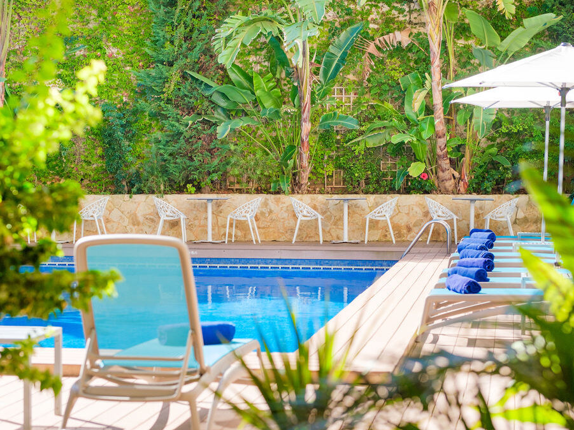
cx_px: 275
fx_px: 1359
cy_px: 213
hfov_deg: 23.8
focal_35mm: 82
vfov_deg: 18.0
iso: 800
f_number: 2.8
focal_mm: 50
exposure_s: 1/4000
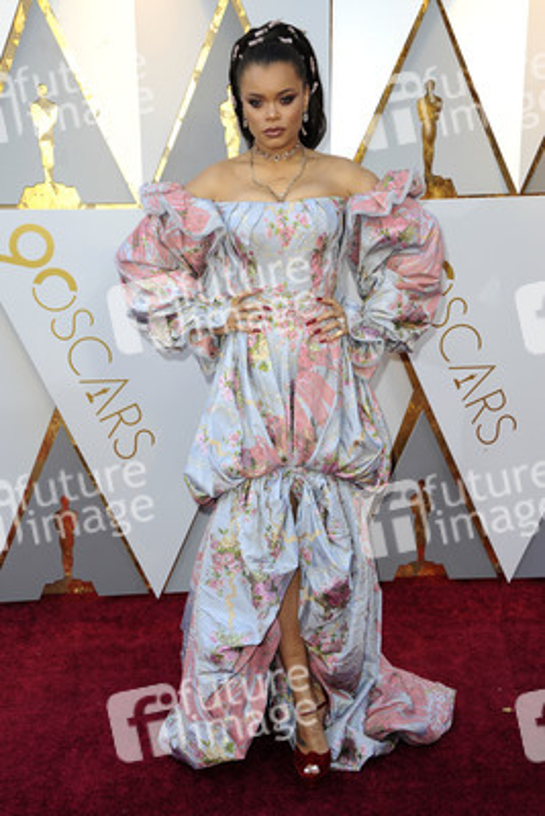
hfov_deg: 23.4
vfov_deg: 34.5
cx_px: 272
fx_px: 1316
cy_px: 408
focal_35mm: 58
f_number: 7.1
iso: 1000
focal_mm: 58
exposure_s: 1/250
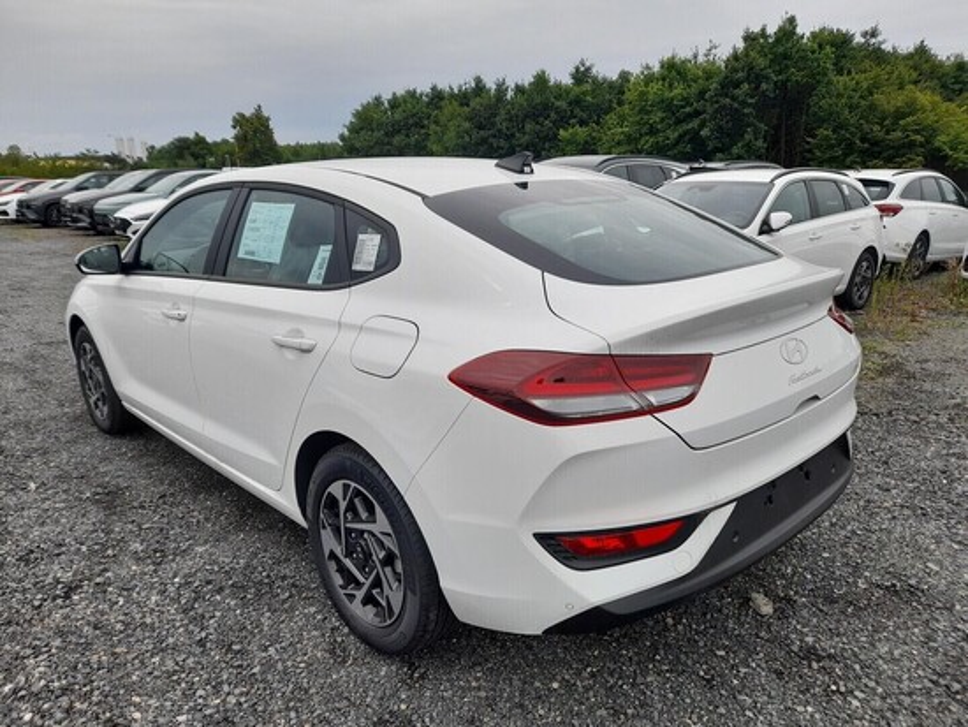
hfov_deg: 69.4
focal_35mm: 25
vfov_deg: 54.9
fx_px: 699
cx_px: 484
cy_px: 364
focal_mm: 4.6
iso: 20
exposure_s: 1/478
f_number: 2
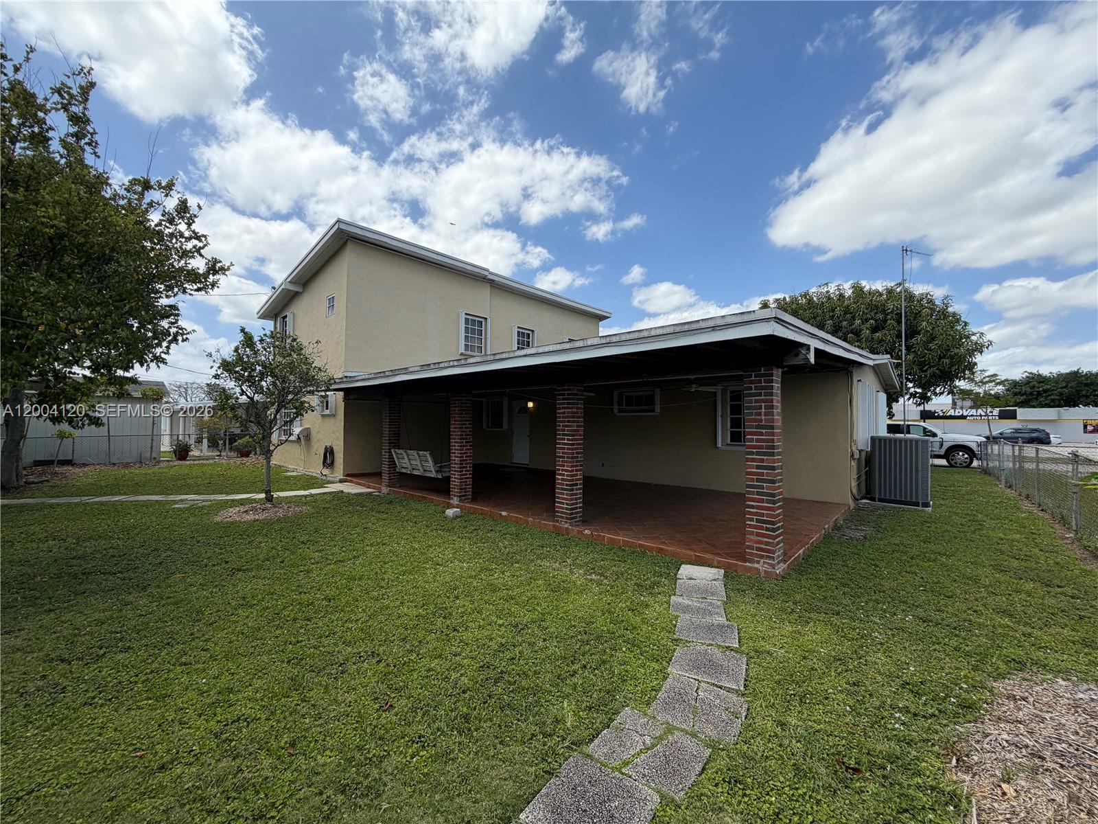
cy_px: 412
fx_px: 444
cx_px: 549
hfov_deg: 102.1
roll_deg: +0.7
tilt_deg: +0.8
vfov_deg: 85.7
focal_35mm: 14
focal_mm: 2.22
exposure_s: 1/942
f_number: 2.2
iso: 20
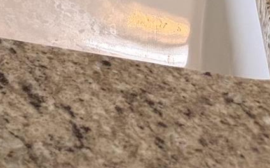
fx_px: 1353
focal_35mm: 184
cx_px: -442
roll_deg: +1.3
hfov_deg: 9.7
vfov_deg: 6.4
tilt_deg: -13.2
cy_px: -352
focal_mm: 6.76
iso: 80
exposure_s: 1/120
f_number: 1.78
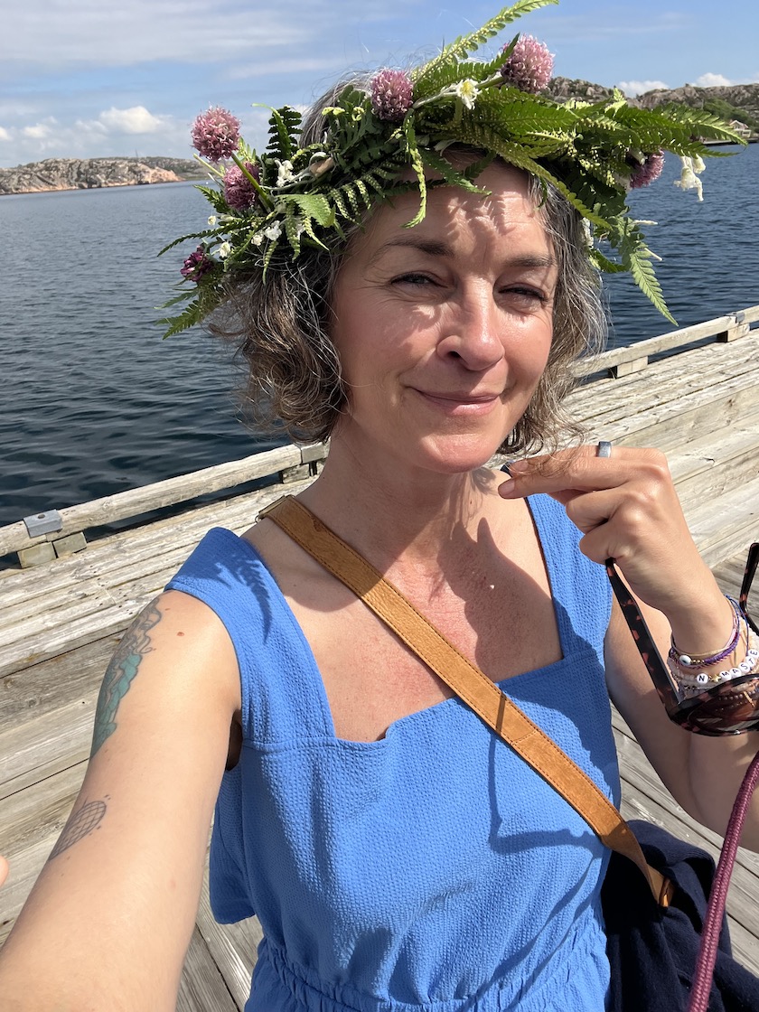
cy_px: 506
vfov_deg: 73.9
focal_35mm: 23
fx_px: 672
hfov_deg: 58.9
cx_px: 380
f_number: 2.2
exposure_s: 1/1080
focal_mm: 2.71
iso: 32
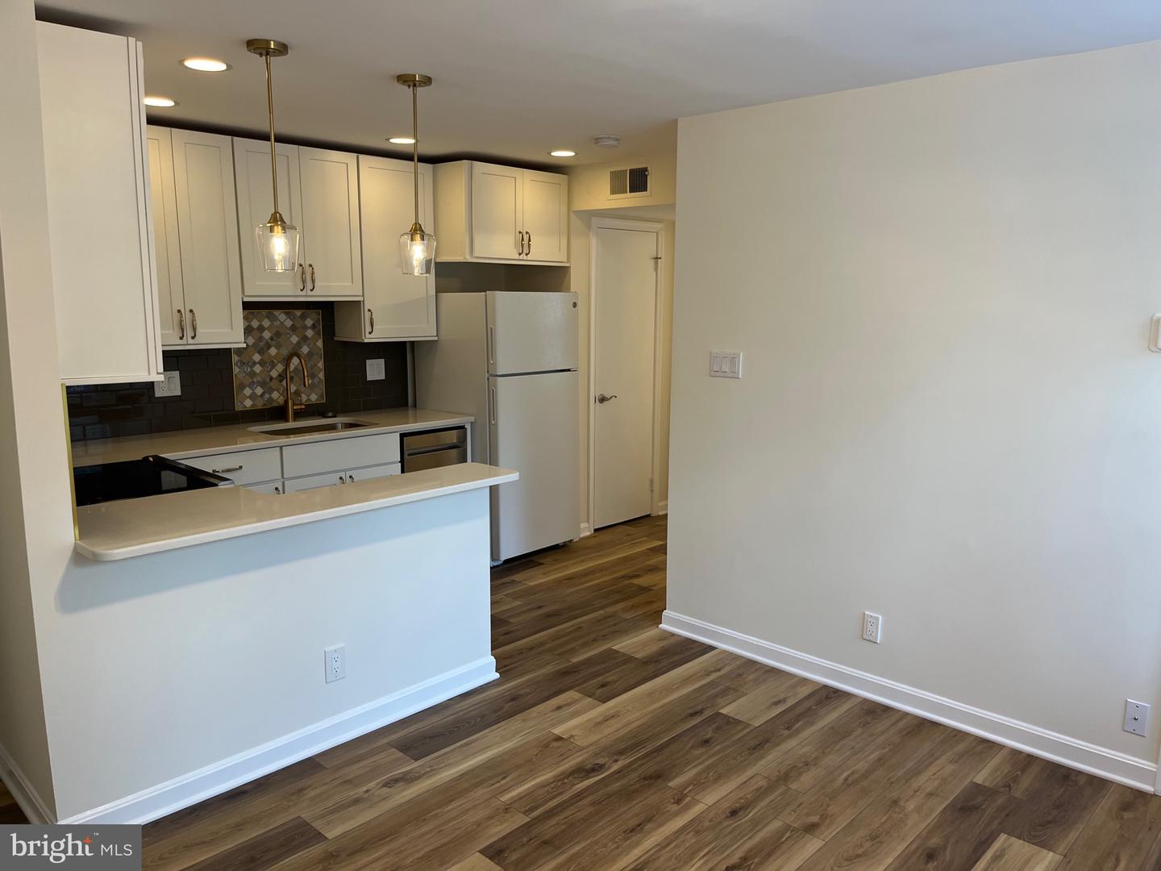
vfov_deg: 53.1
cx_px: 580
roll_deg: -0.2
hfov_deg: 67.3
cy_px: 436
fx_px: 872
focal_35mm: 26
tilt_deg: -9.7
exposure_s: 1/60
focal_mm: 5.1
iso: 80
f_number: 1.6
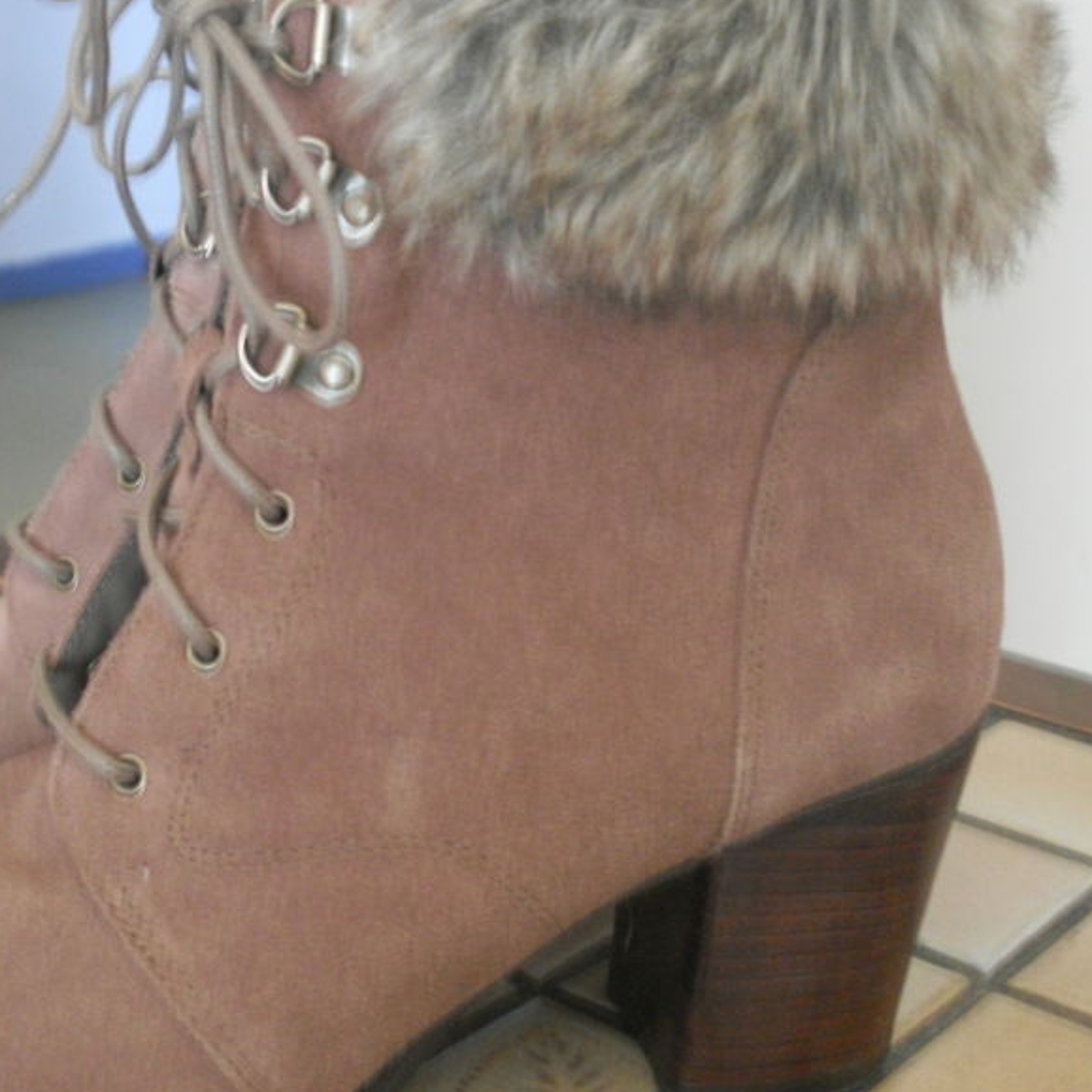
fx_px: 2070
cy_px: 498
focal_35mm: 58
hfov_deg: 29.4
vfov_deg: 29.5
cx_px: 411
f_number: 2.8
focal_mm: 6.3
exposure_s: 1/15
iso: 400
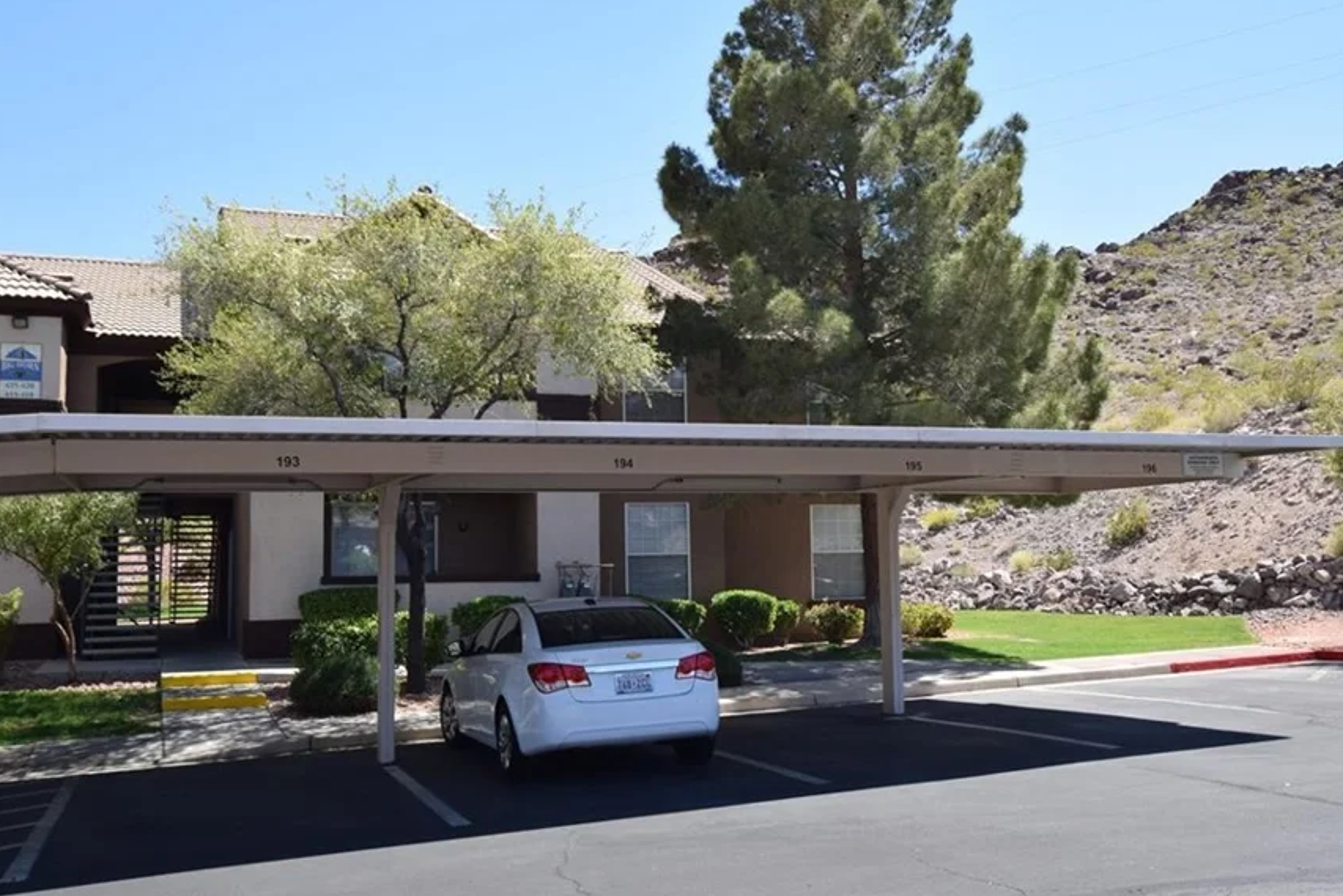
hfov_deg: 53.1
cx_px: 683
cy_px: 446
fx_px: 1343
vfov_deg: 36.9
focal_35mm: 36
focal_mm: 20
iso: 200
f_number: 8
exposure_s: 1/250
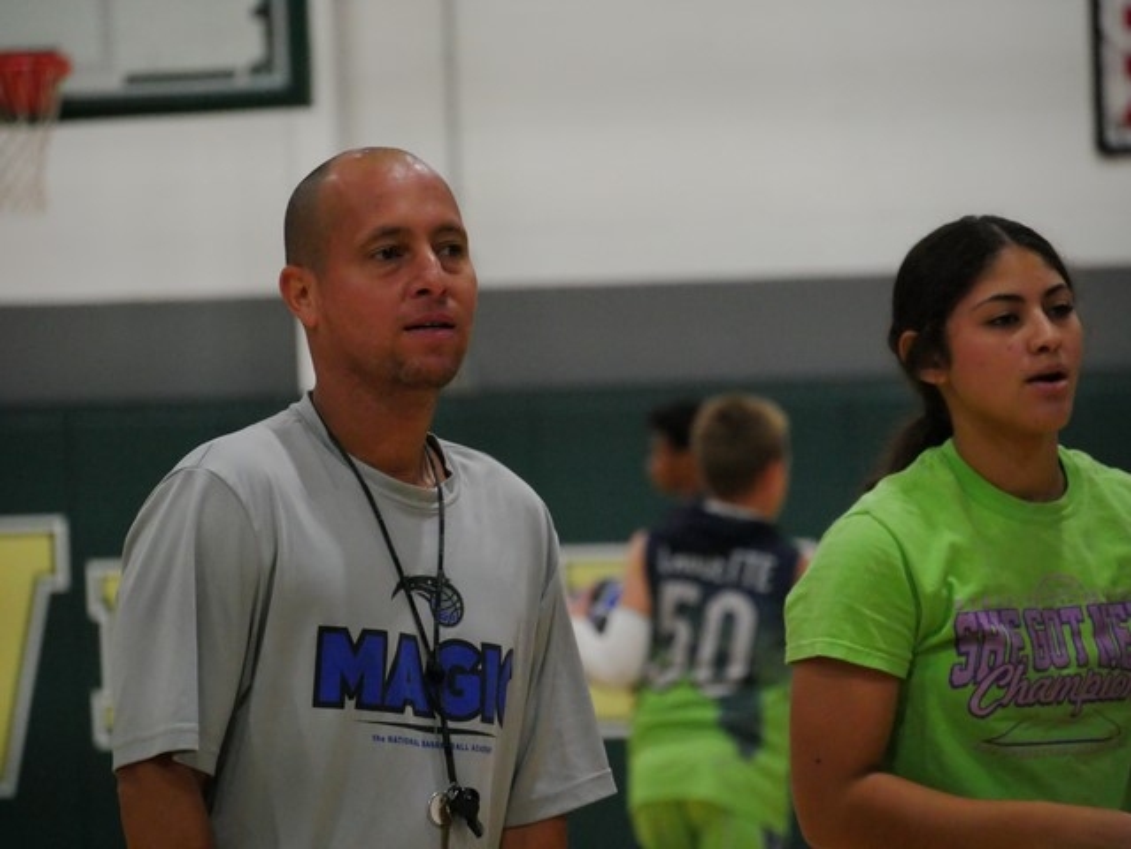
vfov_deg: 6.0
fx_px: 8173
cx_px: 566
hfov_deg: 7.9
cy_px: 424
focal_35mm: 250
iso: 6400
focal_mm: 125
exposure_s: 1/320
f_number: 5.6
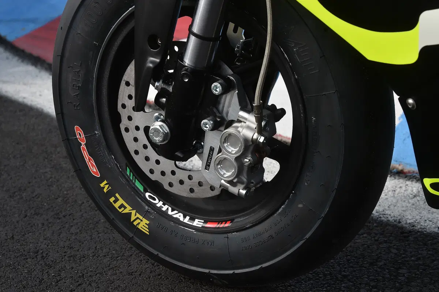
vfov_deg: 15.2
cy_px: 146
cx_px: 220
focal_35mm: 90
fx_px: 1097
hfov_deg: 22.6
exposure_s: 1/200
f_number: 11
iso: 125
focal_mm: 90
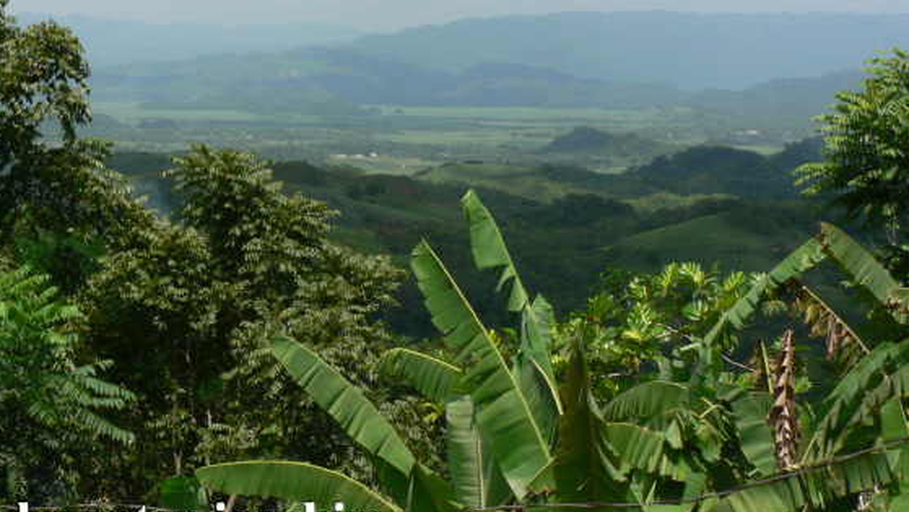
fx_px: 2050
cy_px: 201
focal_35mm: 85
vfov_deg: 14.2
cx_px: 450
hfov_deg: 25.0
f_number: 5.6
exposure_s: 1/400
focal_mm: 13.1
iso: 64
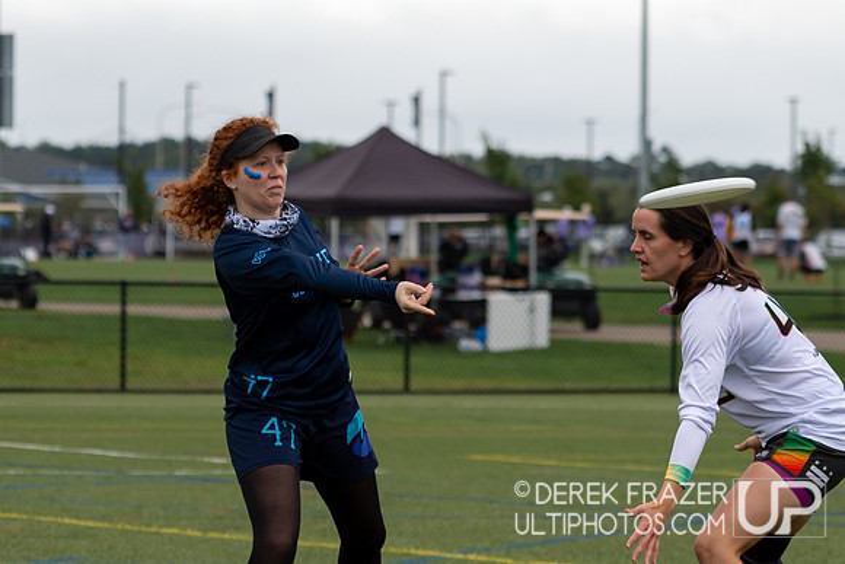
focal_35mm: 262
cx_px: 310
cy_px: 296
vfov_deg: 5.2
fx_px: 6160
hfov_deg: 7.8
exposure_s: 1/1000
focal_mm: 140
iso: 450
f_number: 5.6
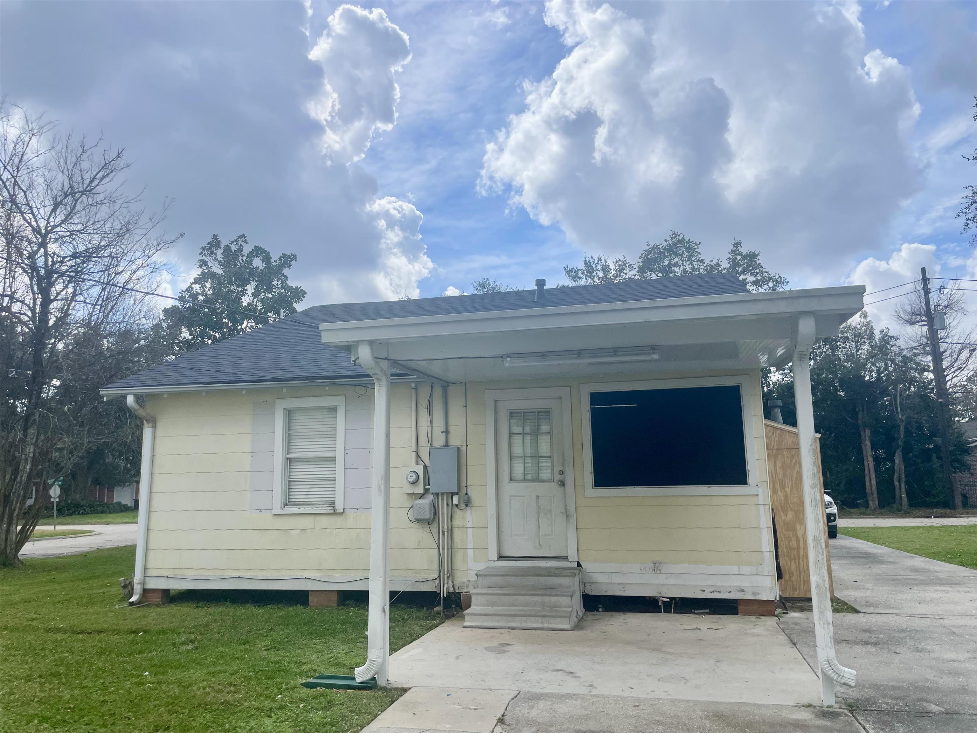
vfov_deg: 53.1
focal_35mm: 26
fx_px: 734
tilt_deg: +9.7
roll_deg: +0.6
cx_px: 488
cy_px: 366
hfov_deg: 67.3
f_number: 1.6
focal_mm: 4.2
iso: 32
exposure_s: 1/5814
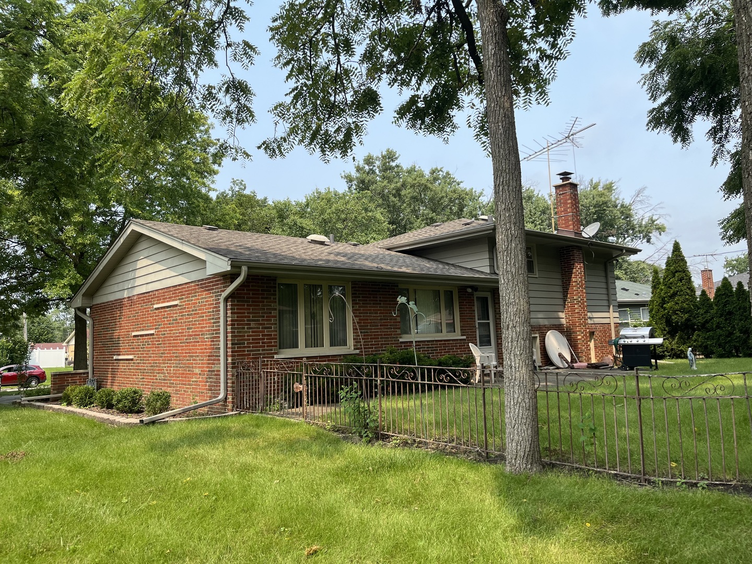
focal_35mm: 26
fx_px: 565
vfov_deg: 53.1
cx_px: 376
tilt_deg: +7.5
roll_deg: +2.9
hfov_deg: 67.3
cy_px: 282
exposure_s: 1/2024
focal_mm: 5.1
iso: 50
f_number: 1.6
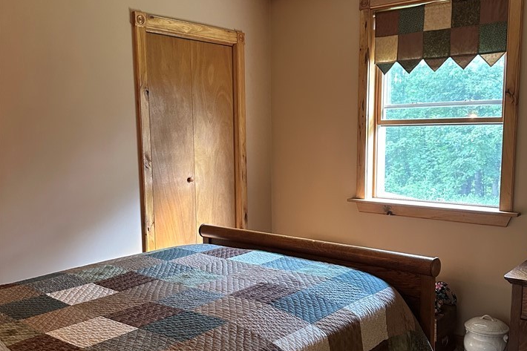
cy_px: 199
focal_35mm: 36
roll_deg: -0.6
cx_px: 284
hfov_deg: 53.1
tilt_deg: -6.9
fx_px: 527
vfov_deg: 36.8
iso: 640
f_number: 1.78
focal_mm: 6.86
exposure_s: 1/60
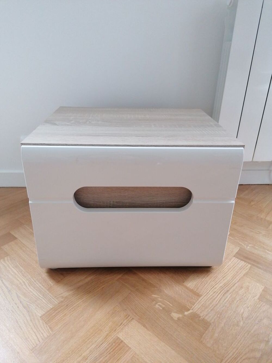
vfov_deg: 65.3
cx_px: 136
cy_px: 182
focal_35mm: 27
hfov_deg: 51.4
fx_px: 283
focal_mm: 4.75
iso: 400
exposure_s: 1/20
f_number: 1.8
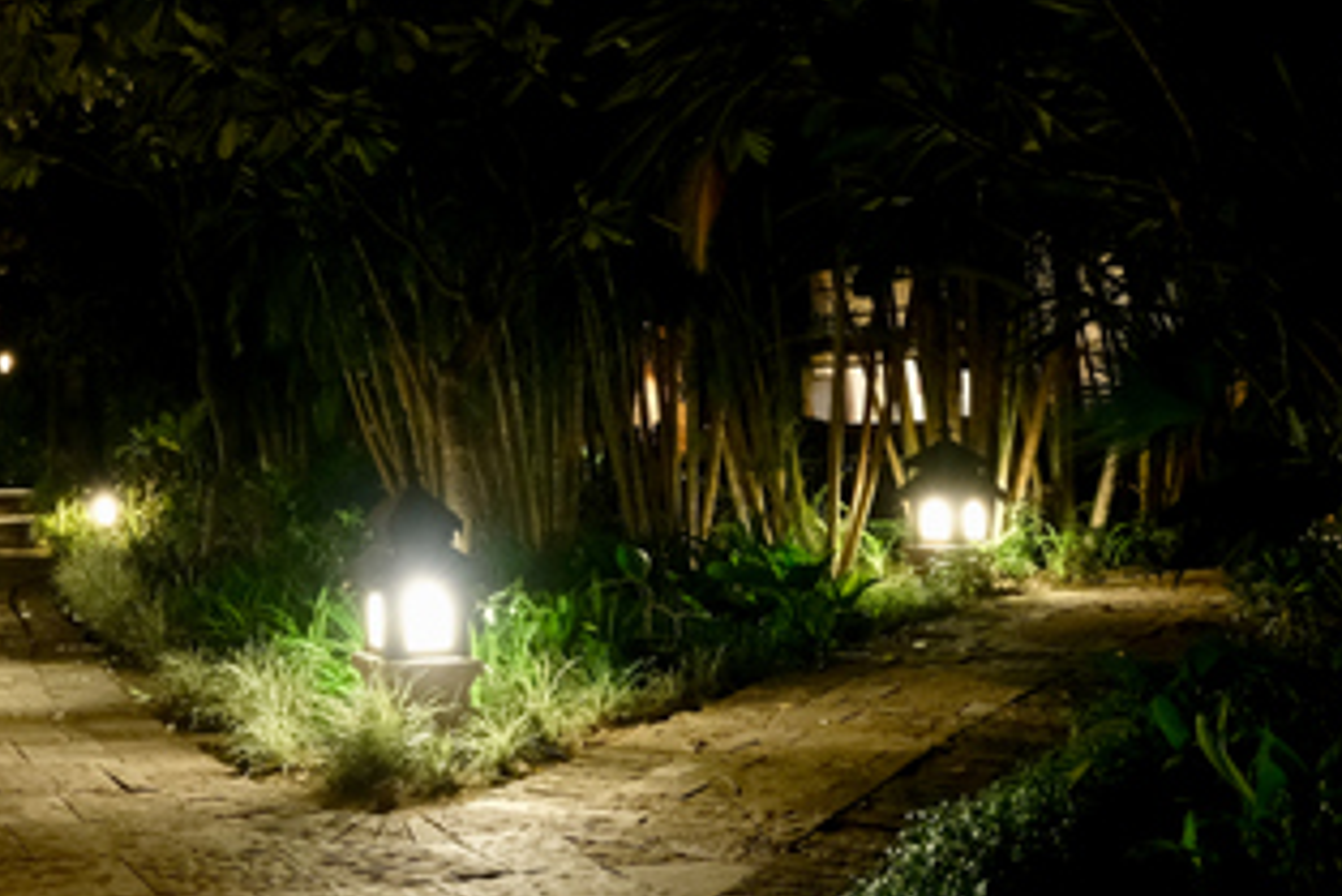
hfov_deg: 41.4
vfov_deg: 30.1
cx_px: 167
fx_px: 1641
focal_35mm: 44
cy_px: 247
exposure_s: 3
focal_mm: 12.6
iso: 1600
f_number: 8
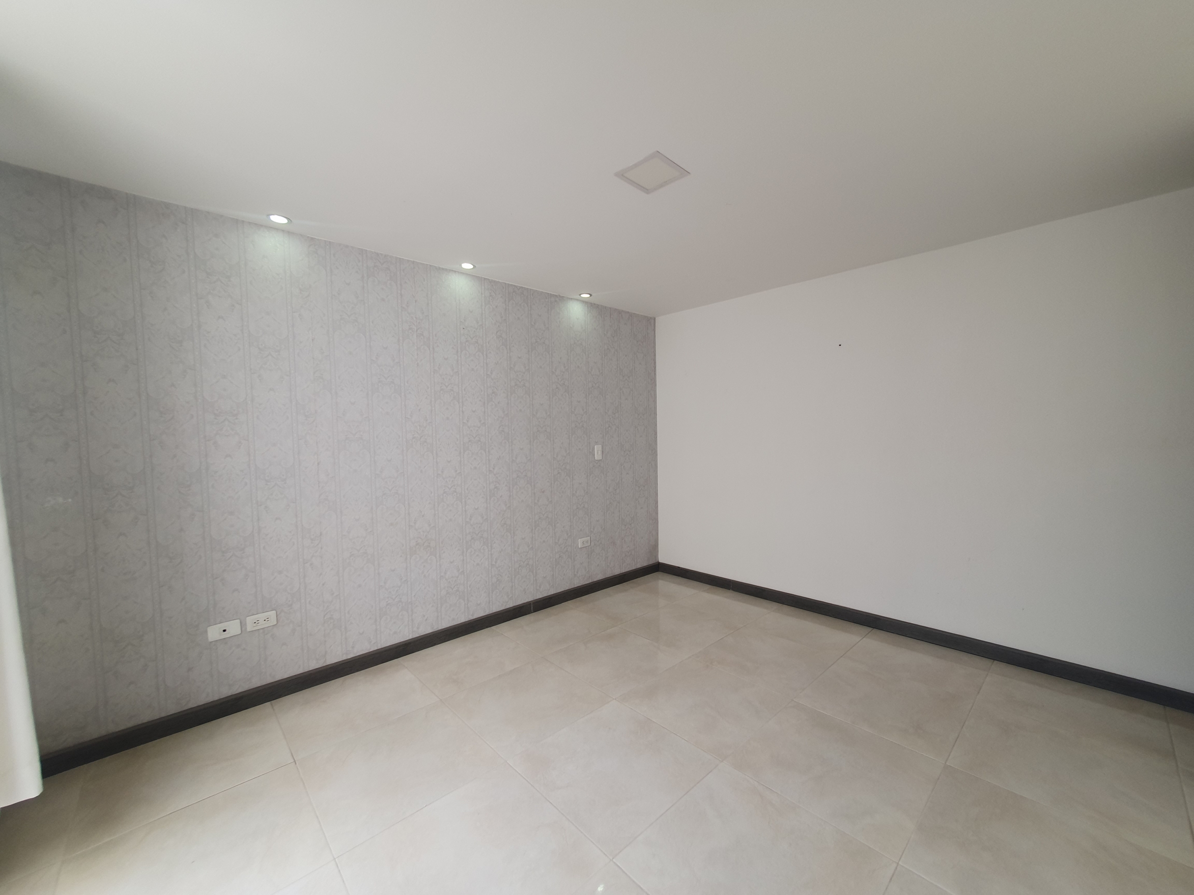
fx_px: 448
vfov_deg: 89.9
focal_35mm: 13
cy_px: 448
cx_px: 597
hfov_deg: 106.2
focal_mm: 1.8
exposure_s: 1/120
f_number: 2.2
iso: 50
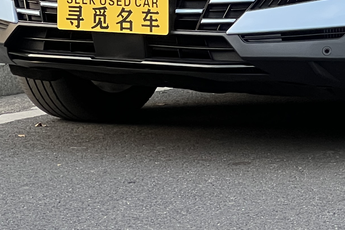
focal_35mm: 264
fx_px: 2529
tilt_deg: -3.0
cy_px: -108
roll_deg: +0.1
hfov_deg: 7.8
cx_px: 381
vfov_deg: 5.2
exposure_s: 1/62
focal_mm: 9
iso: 200
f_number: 2.8
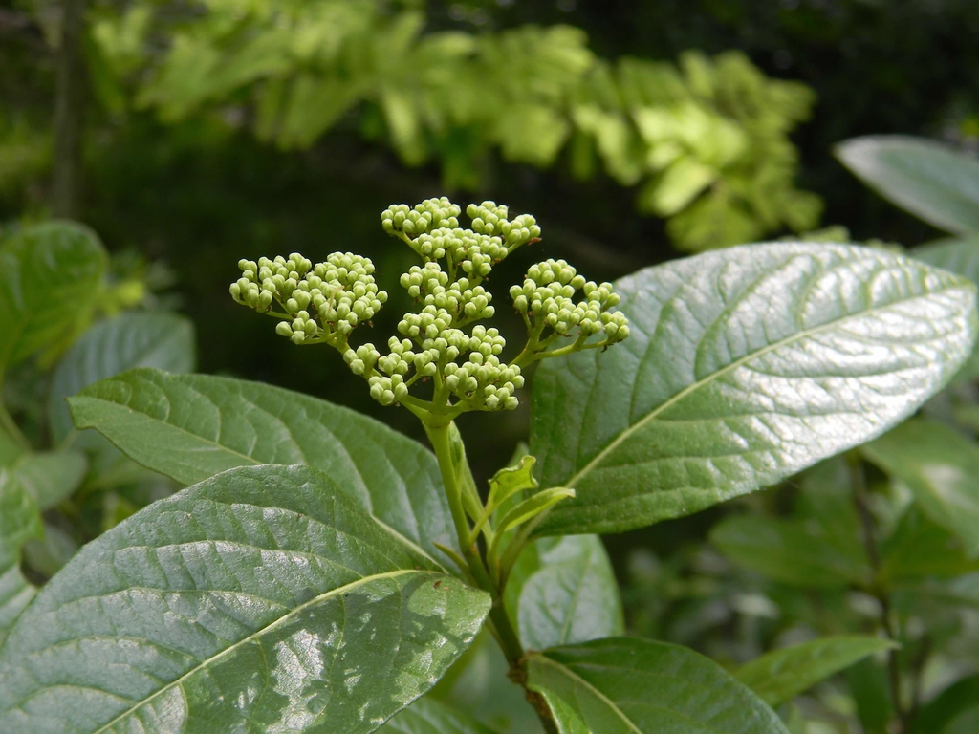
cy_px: 367
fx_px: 1414
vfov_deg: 29.1
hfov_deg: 38.2
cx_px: 490
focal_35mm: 50
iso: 80
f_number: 4.3
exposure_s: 1/94.3
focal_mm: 12.2
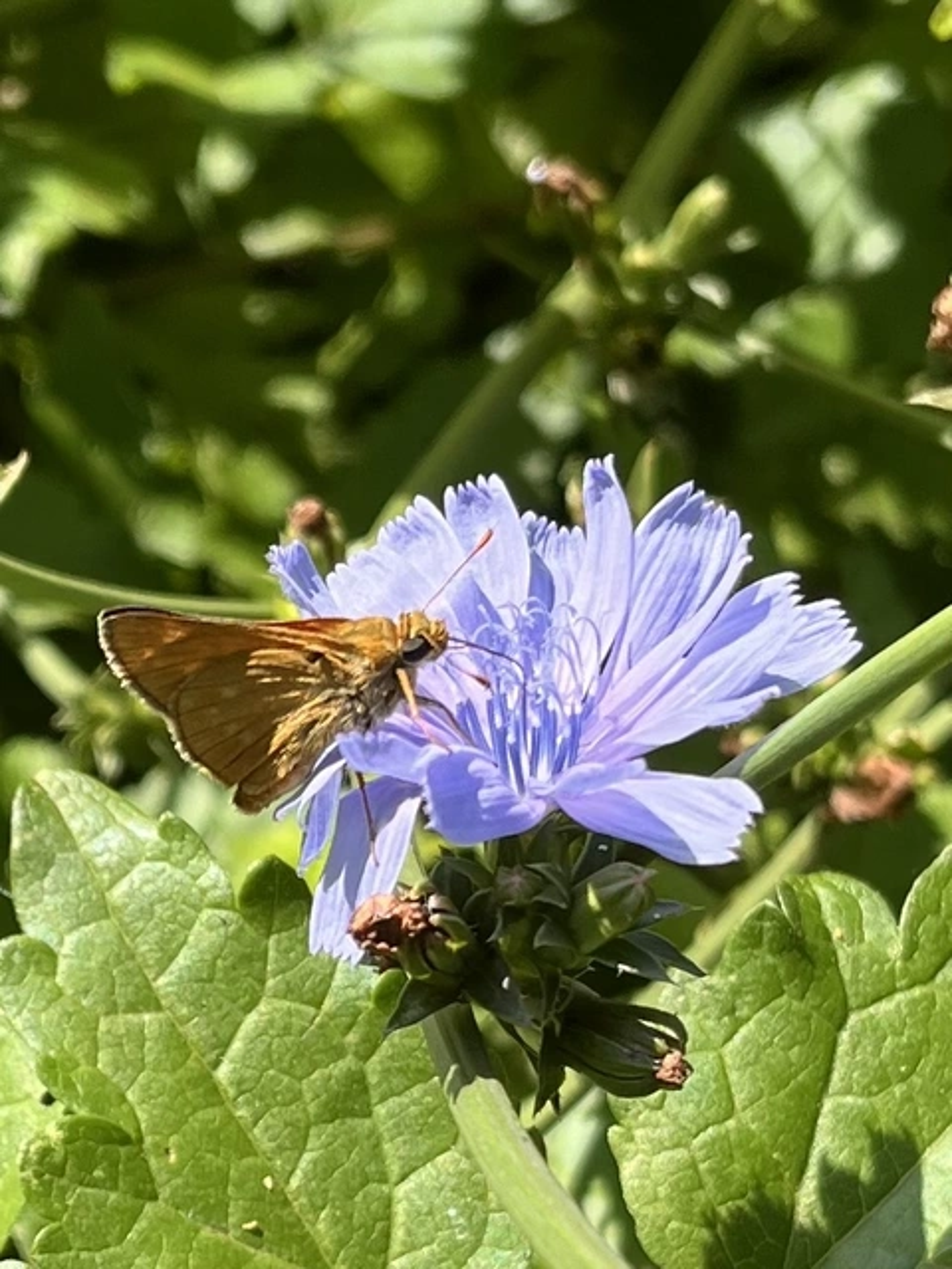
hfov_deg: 53.1
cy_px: 634
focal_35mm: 26
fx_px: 953
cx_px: 476
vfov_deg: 67.3
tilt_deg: -39.9
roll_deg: -20.1
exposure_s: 1/1404
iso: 50
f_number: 1.6
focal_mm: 5.1
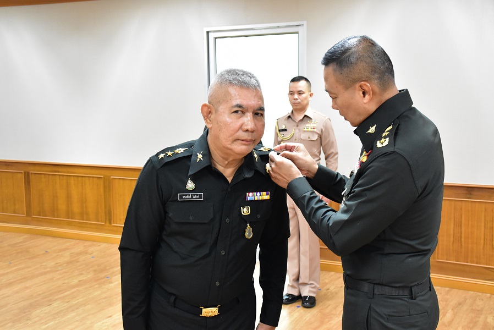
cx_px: 247
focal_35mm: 48
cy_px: 165
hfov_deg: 41.1
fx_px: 659
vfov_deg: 28.1
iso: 2500
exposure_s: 1/30
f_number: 5.6
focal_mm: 32
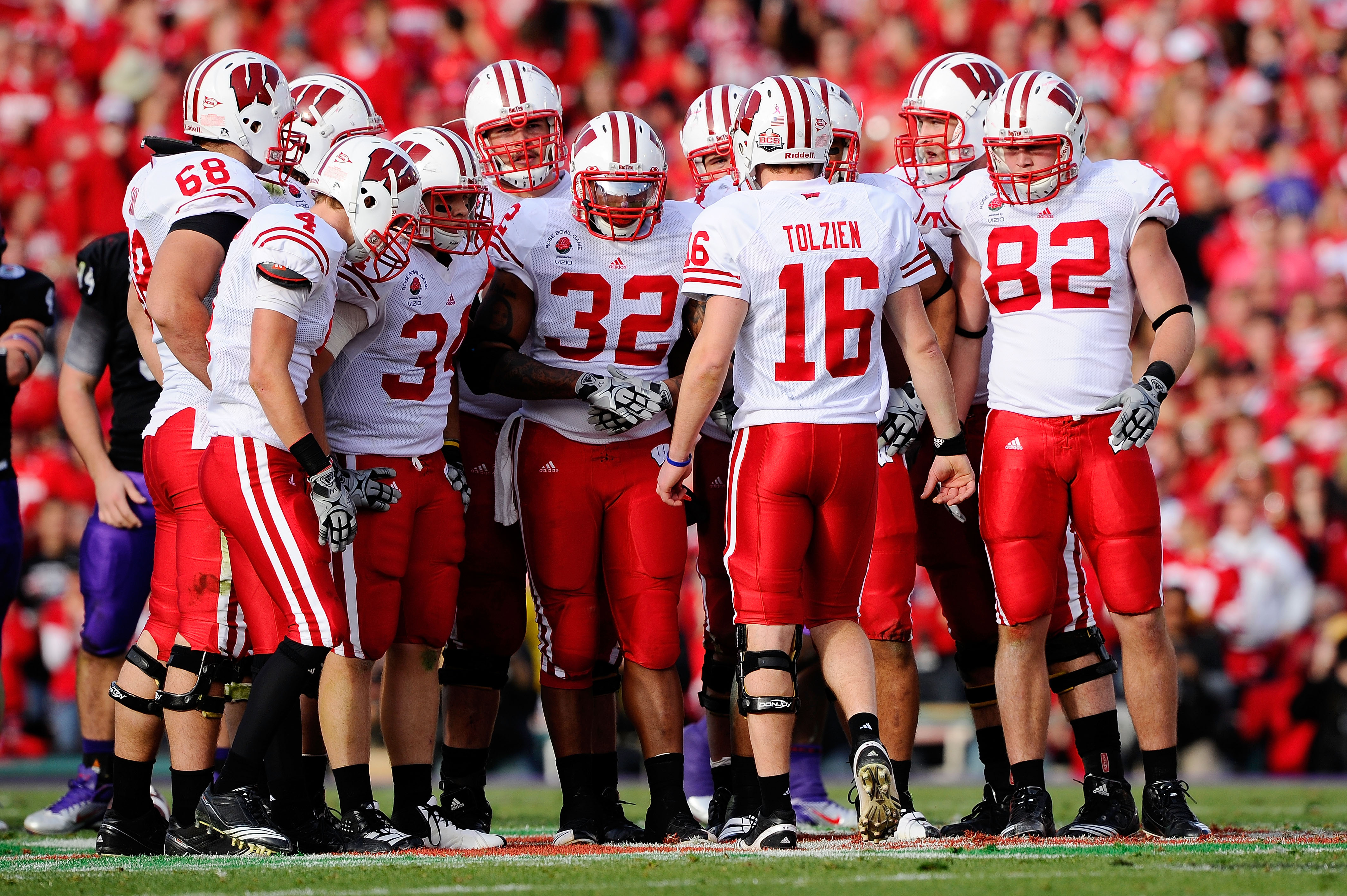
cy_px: 448
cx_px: 674
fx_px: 22435
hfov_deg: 3.4
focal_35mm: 600
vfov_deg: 2.3
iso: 400
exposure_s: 1/1000
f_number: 5.6
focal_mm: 600
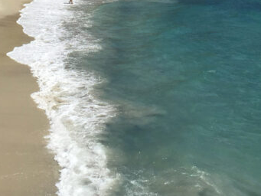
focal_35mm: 87
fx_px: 656
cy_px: -22
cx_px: 76
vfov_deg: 16.5
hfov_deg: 22.3
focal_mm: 4.15
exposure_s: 1/2825
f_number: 2.2
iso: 32
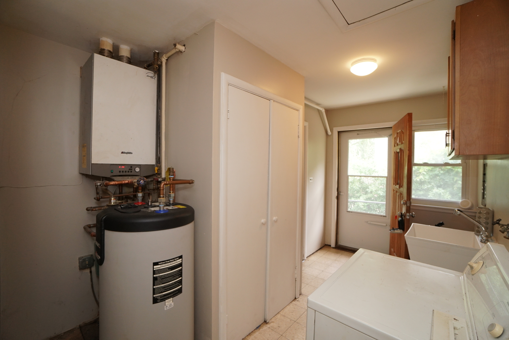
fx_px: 212
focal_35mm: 15
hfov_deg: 100.4
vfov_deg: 77.4
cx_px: 254
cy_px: 170
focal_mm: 10
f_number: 4
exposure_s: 1/160
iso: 800
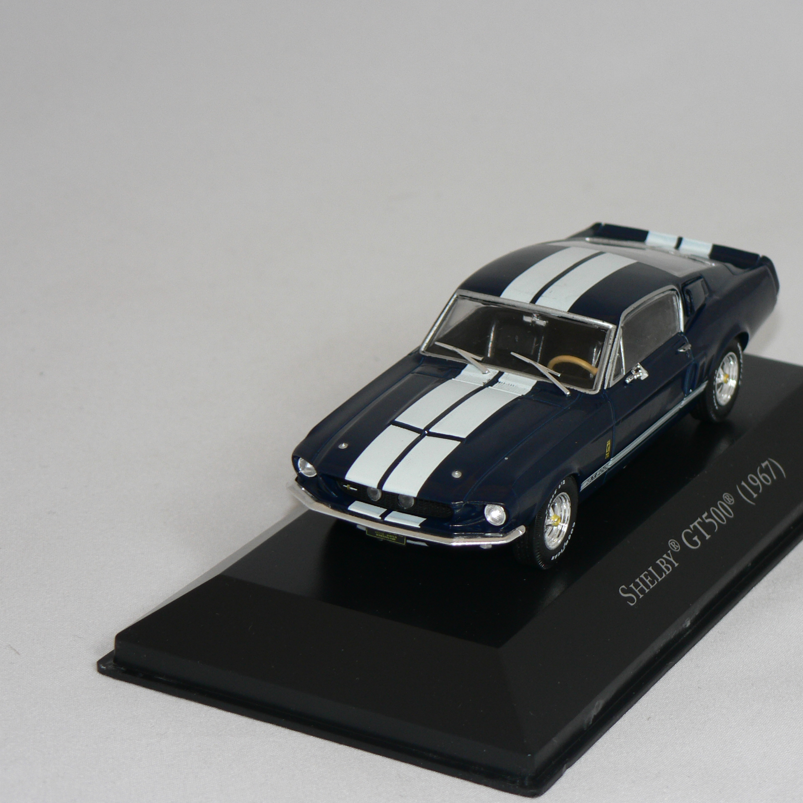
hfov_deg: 14.2
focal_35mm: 123
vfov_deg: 14.2
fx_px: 3228
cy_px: 403
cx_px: 496
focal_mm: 17.3
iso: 80
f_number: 3.2
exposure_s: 1/60
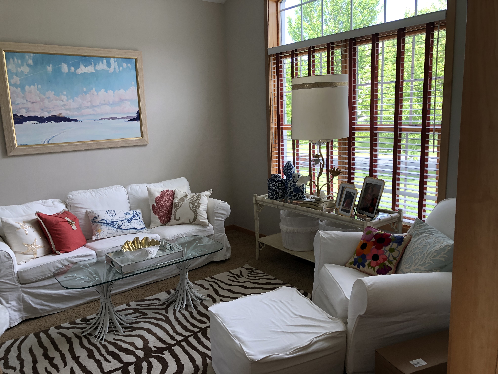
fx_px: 403
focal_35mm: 28
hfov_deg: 63.4
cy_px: 187
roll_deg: +1.5
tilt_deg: -9.9
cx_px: 249
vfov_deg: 49.7
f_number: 1.8
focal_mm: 3.99
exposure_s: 1/120
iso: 50
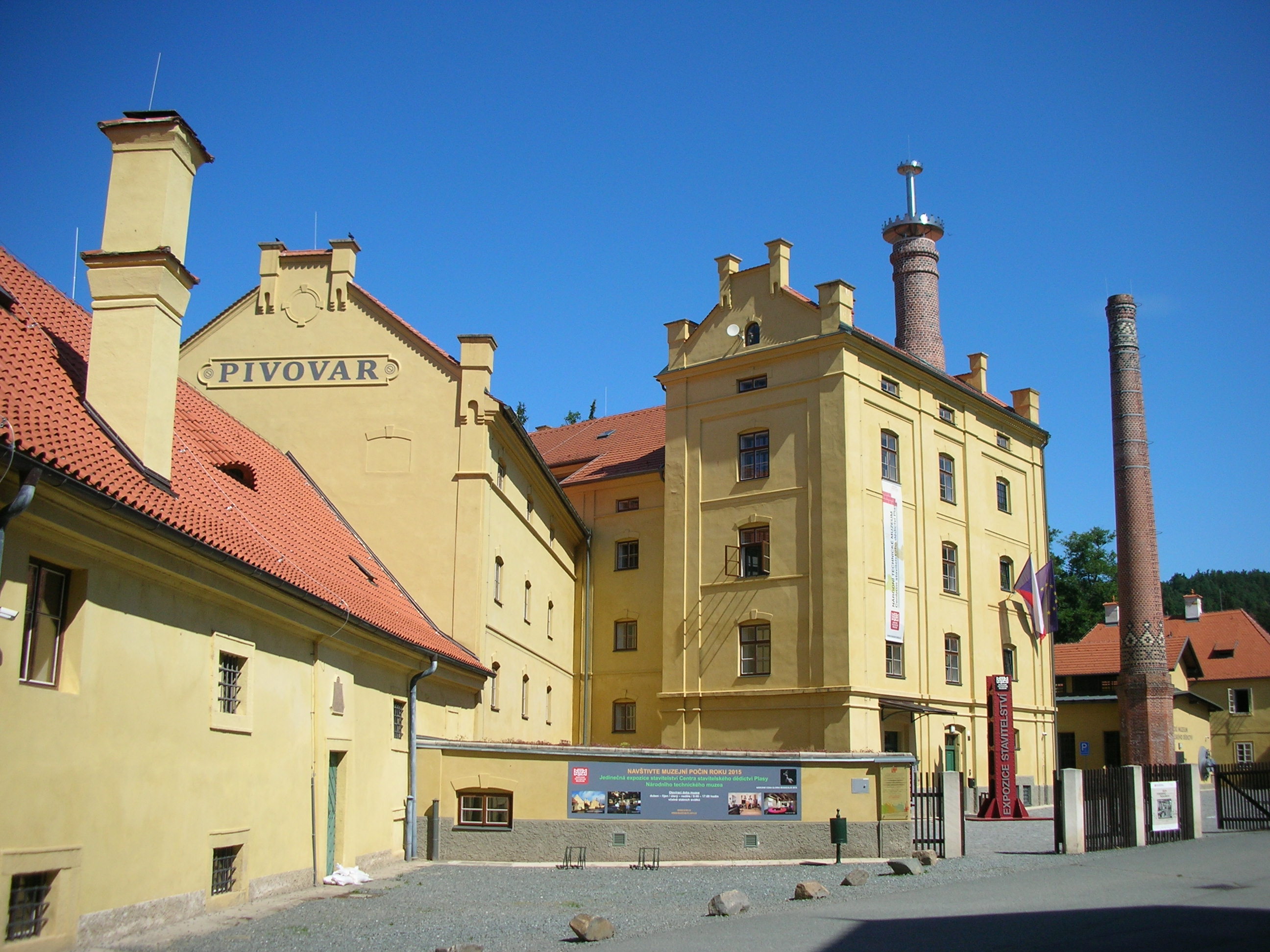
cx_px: 635
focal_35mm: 35
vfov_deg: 40.7
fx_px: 1284
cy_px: 476
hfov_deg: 52.6
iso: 50
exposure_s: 1/128
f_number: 8.5
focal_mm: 5.8
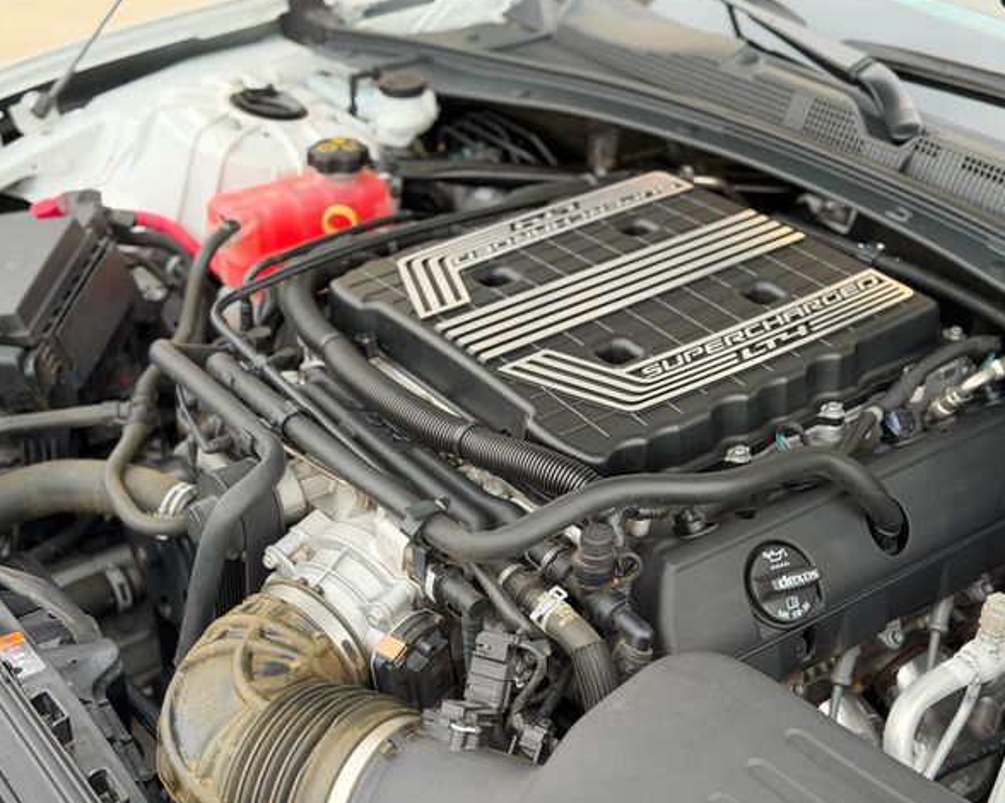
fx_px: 1516
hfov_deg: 36.6
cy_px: 398
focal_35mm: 51
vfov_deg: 29.7
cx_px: 544
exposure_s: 1/219
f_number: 1.78
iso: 64
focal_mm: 6.76
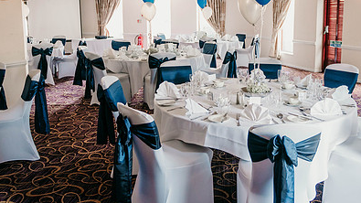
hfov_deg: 53.7
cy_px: 59
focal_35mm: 37
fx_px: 354
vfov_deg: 31.6
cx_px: 212
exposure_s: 1/200
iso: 1400
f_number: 2.8
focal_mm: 24
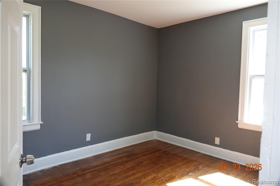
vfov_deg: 53.1
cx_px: 140
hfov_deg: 73.8
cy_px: 93
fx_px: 187
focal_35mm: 24
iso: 160
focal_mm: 8.8
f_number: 2.4
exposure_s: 1/30
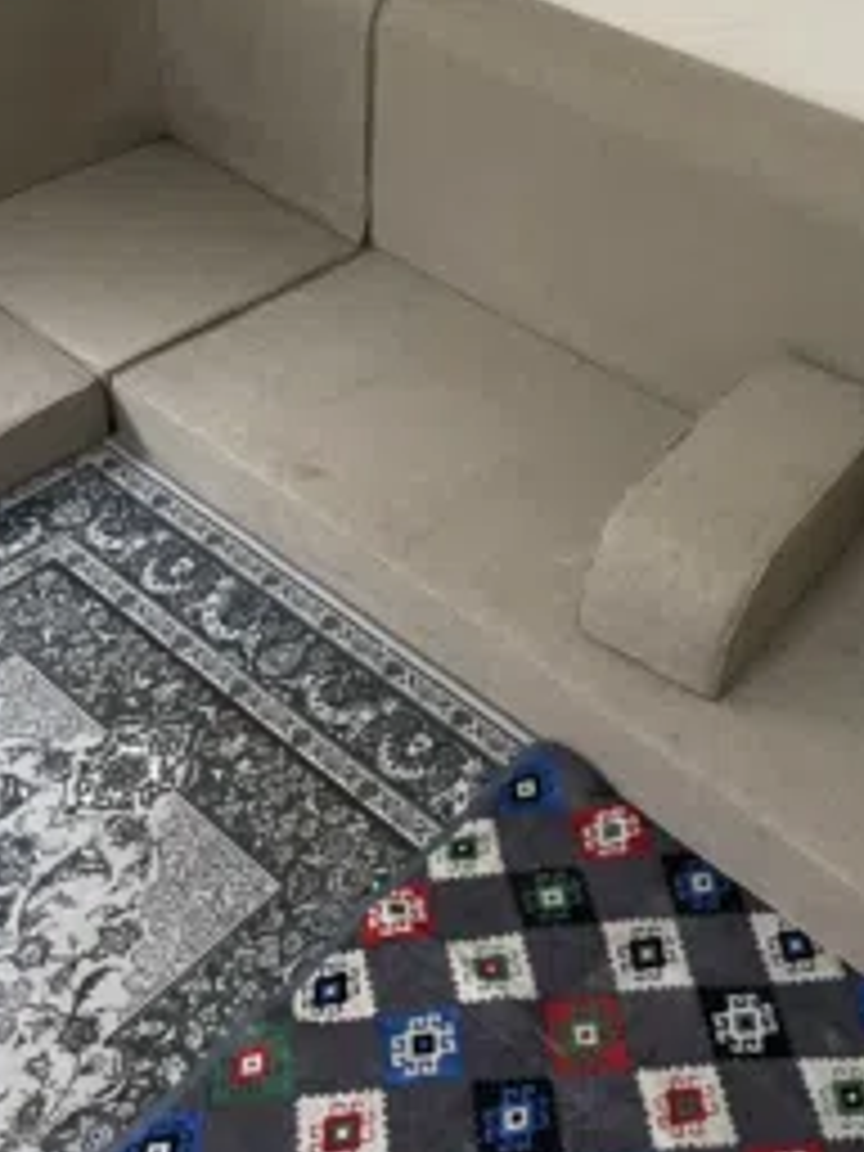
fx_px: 1298
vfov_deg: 47.7
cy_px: 482
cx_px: 490
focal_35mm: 39
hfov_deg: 36.8
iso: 500
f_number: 1.6
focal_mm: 5.1
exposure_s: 1/25
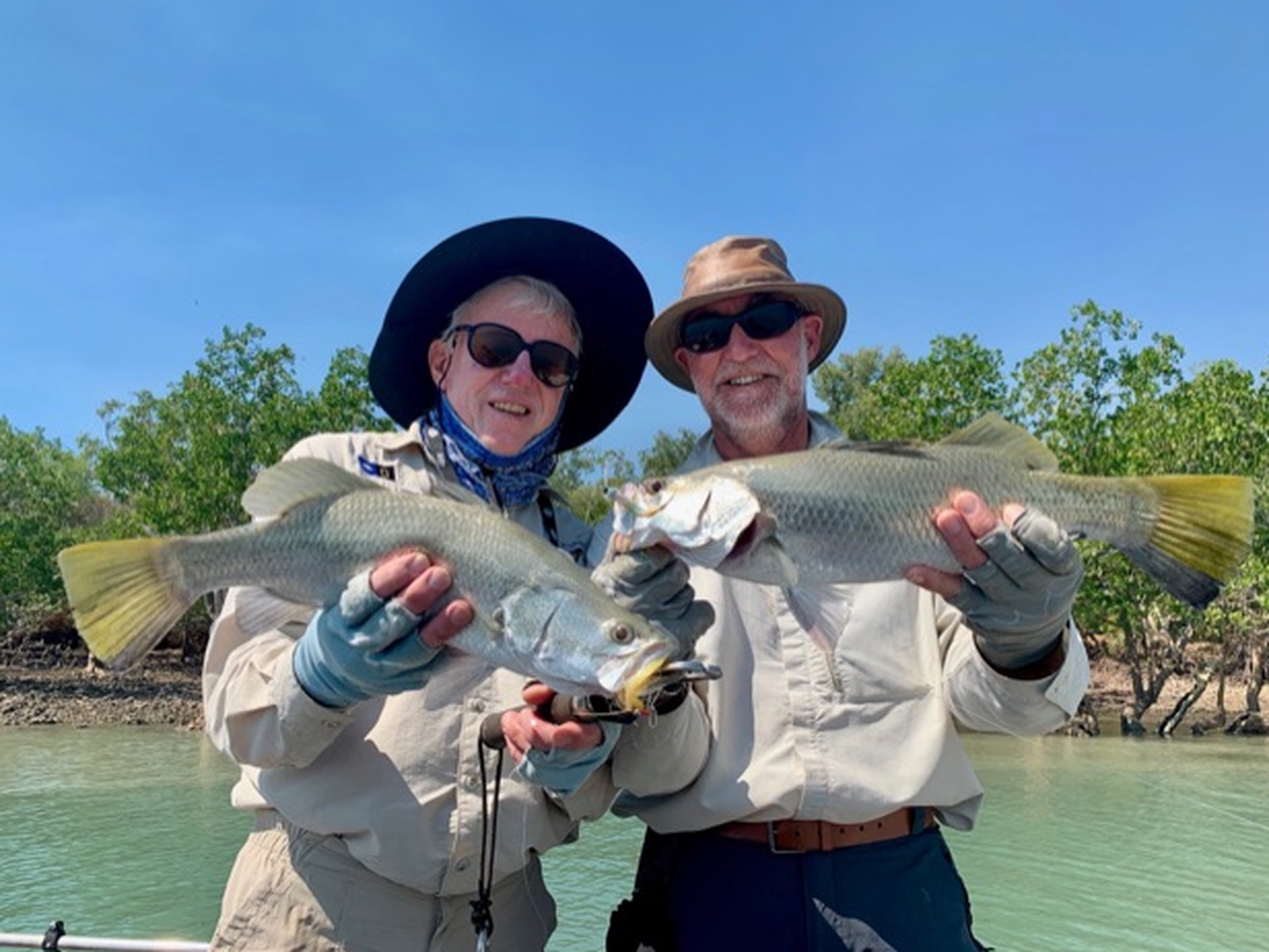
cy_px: 474
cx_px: 628
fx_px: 990
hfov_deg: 65.3
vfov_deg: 51.4
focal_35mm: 27
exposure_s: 1/1634
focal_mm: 4.25
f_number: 1.8
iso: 25
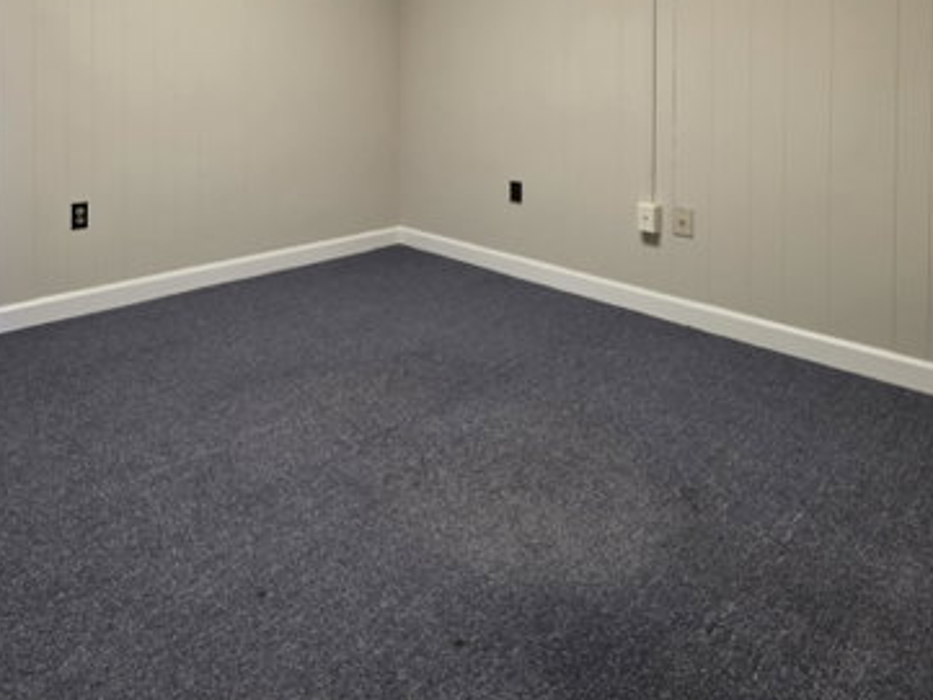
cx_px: 317
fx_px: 620
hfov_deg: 71.9
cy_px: 90
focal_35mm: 23
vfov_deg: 52.8
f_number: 1.9
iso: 160
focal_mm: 2.2
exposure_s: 1/60
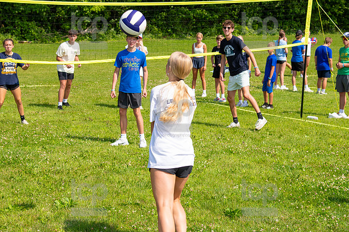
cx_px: 174
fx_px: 727
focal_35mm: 75
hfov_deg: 27.0
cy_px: 116
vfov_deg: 18.2
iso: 200
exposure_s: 1/800
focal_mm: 50
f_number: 5.6
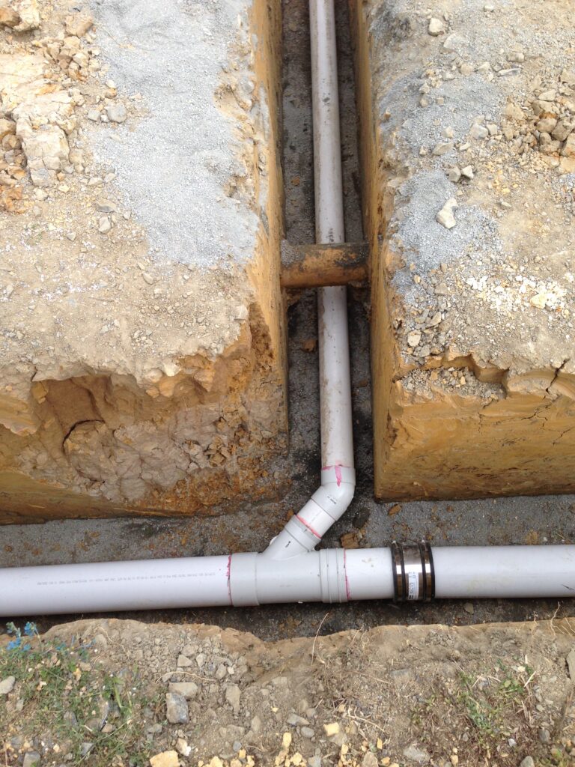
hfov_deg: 42.9
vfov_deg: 55.4
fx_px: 731
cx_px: 288
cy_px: 384
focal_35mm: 33
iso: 50
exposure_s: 1/407
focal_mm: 4.12
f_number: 2.4
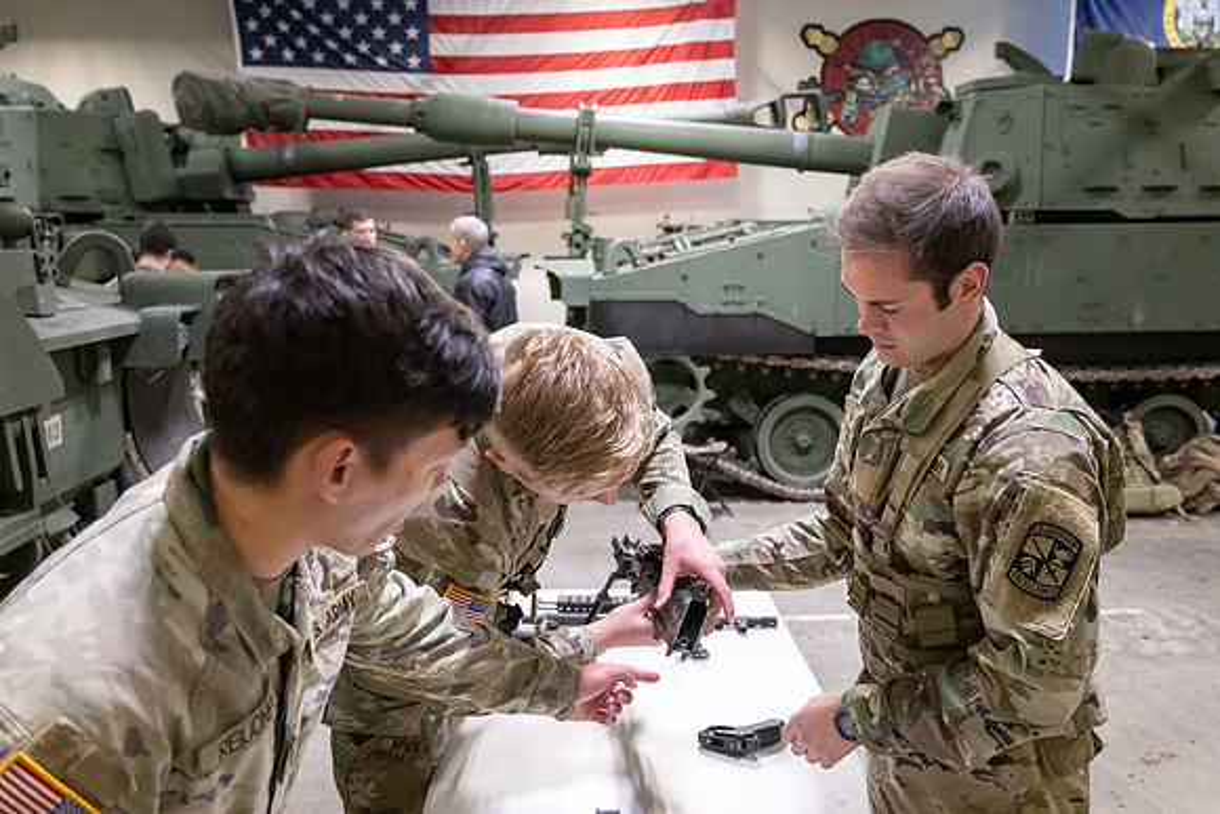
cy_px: 407
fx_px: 1051
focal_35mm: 31
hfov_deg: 60.3
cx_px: 610
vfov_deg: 42.3
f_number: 4
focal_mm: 31
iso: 2500
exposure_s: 1/250
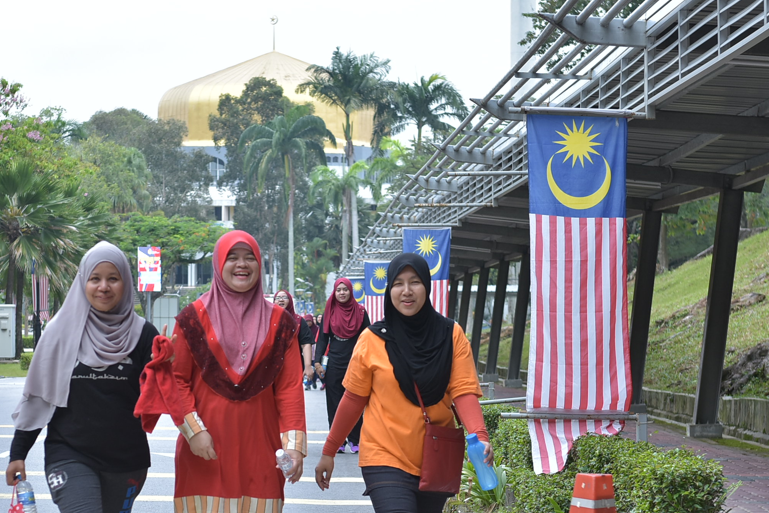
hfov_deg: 15.7
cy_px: 355
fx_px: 2777
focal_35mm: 130
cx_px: 264
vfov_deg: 10.5
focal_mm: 58
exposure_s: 1/320
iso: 200
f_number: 4.5
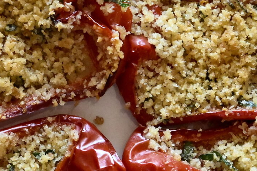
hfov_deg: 8.2
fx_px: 1785
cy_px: 143
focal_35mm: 250
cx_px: -4
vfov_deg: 5.5
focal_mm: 50
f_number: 8
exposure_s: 1/60
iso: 4000
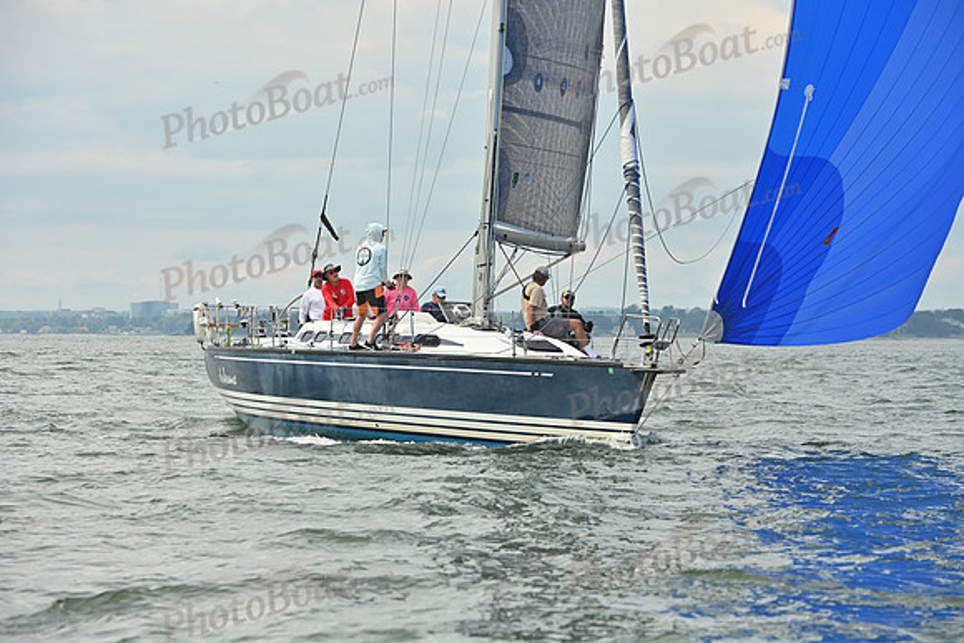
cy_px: 322
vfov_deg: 9.2
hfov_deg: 13.7
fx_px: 4017
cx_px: 482
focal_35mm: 150
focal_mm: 150
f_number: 9
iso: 320
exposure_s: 1/1600
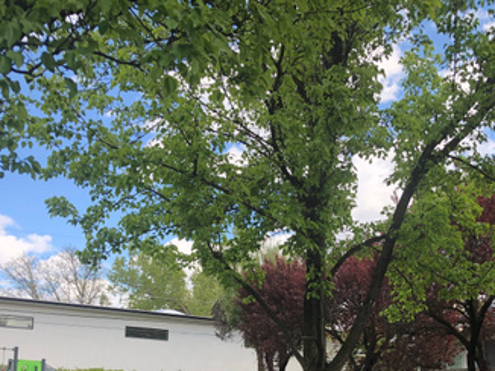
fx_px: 786
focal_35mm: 55
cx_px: 287
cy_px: 359
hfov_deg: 34.9
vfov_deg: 25.4
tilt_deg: +4.5
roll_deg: -1.9
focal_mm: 3.99
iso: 20
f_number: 1.8
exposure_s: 1/457
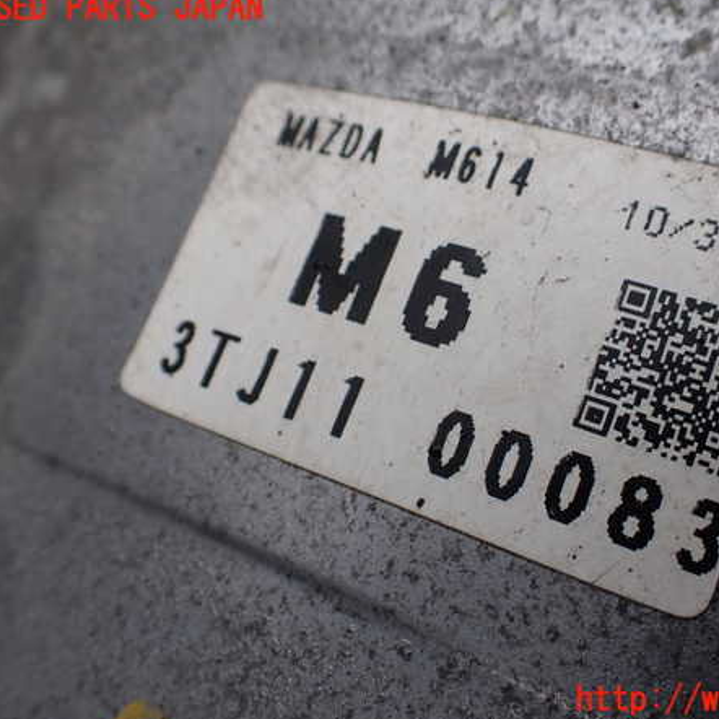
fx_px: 846
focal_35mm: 36
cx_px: 455
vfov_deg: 46.0
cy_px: 355
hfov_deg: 45.6
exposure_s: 1/160
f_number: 3.2
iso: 100
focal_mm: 5.4
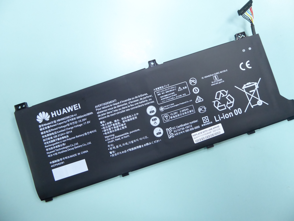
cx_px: 147
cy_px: 110
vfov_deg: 54.9
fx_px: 212
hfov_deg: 69.4
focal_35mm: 25
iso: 400
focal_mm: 4.3
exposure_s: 1/20
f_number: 3.3
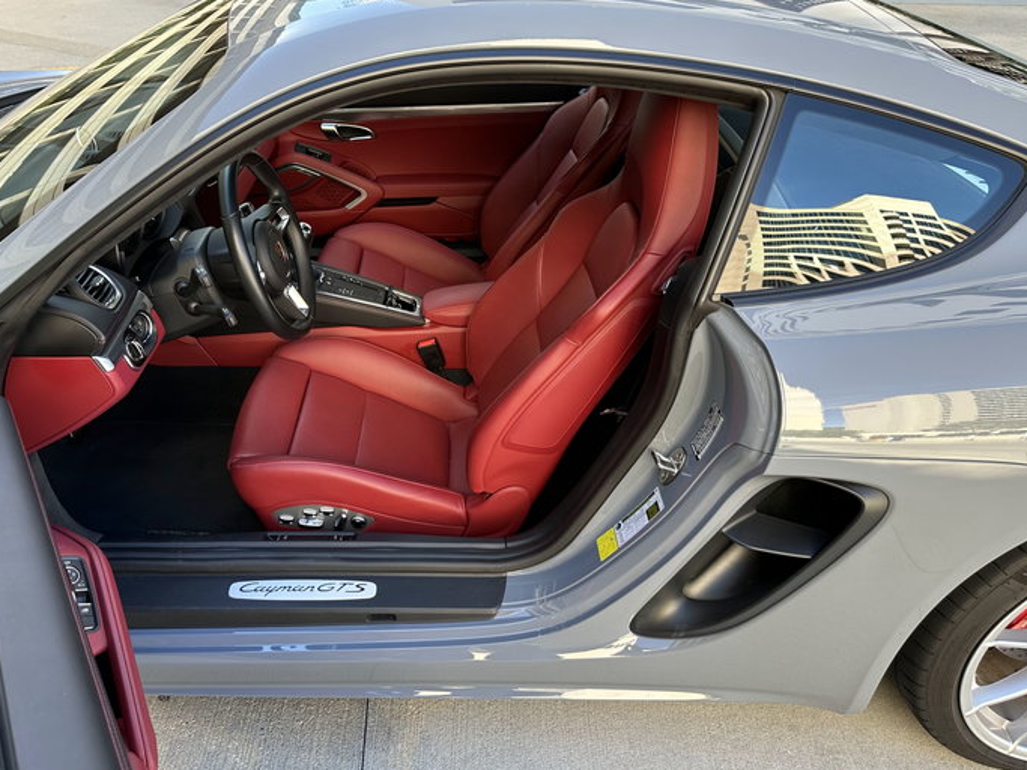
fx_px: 801
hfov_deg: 65.2
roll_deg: -2.2
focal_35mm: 27
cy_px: 405
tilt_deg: -33.1
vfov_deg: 51.3
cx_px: 460
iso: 64
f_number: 1.78
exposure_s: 1/132
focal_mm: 6.86
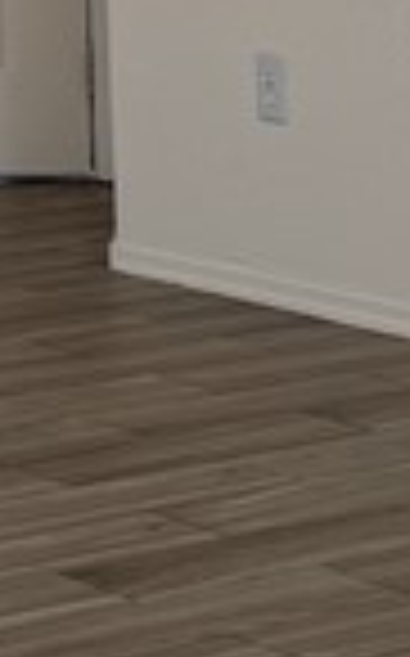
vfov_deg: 11.2
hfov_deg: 7.0
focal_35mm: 179
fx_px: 3207
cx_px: -518
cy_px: -369
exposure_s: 1/172
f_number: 1.78
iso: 80
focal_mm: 6.76
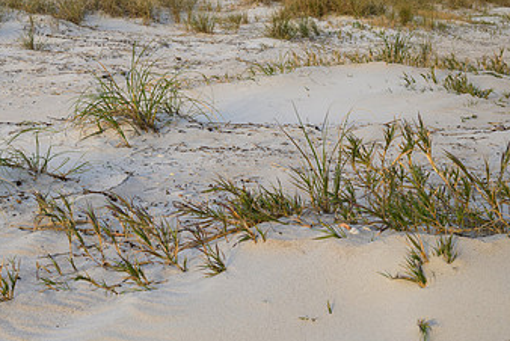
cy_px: 88
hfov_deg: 27.6
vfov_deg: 18.8
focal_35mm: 72
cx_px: 119
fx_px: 1021
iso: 640
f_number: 14
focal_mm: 42
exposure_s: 1/100
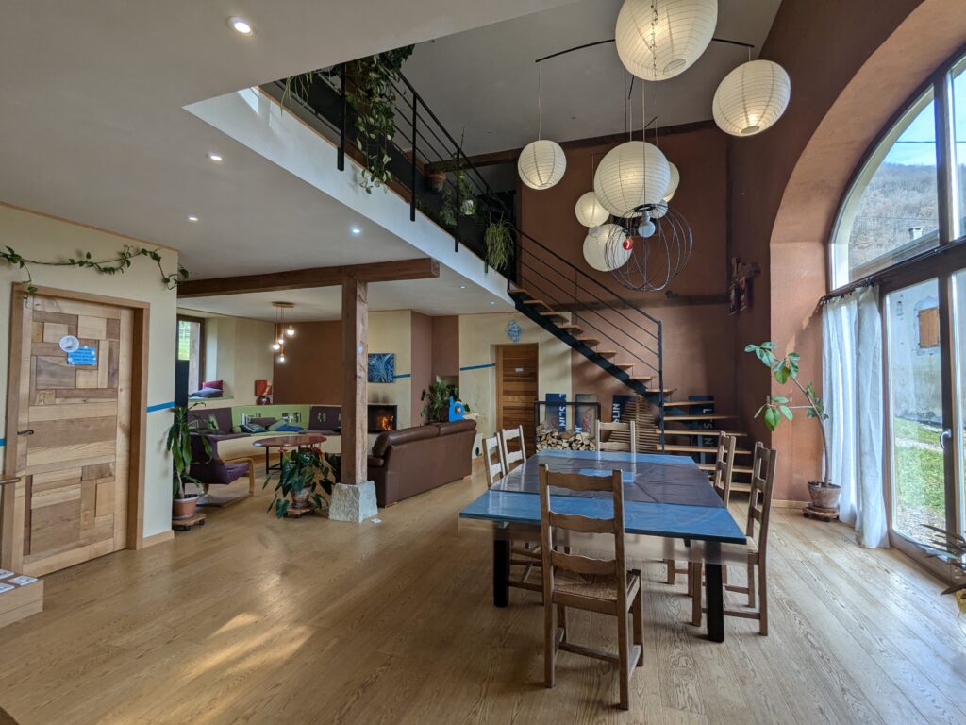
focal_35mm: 16
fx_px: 446
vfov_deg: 78.1
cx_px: 483
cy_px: 362
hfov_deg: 94.5
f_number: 2.2
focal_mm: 2.35
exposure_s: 1/112
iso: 34
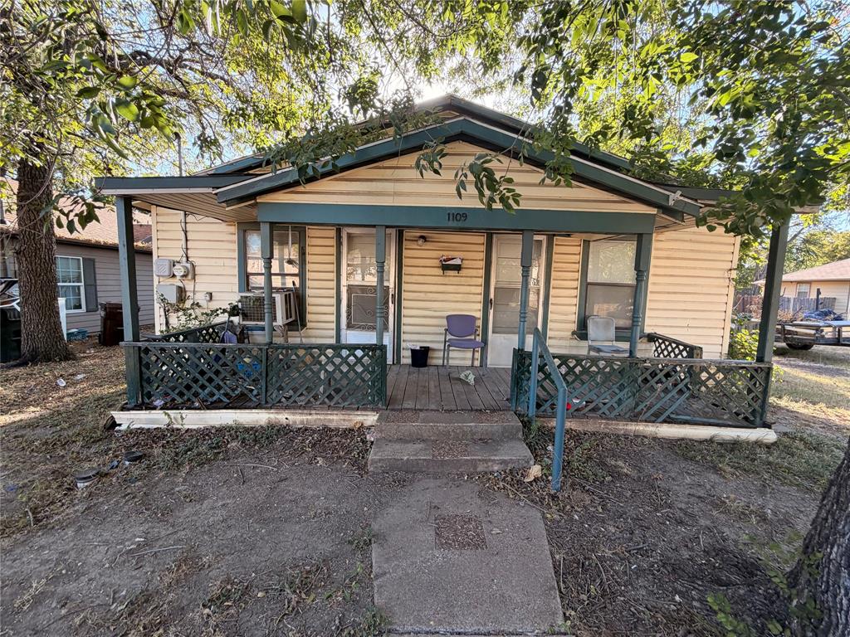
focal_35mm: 14
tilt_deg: -4.8
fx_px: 344
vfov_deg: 85.7
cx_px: 425
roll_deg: -0.8
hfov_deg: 102.1
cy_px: 318
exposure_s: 1/121
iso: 50
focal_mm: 2.22
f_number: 2.2
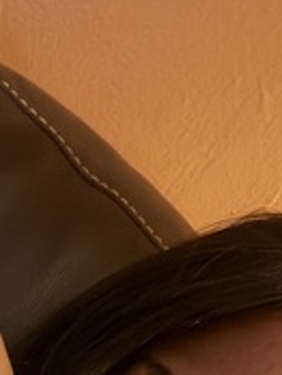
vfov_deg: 20.2
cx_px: 98
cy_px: 526
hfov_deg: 17.2
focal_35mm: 86
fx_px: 932
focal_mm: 2.71
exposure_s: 1/15
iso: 1000
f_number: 1.9
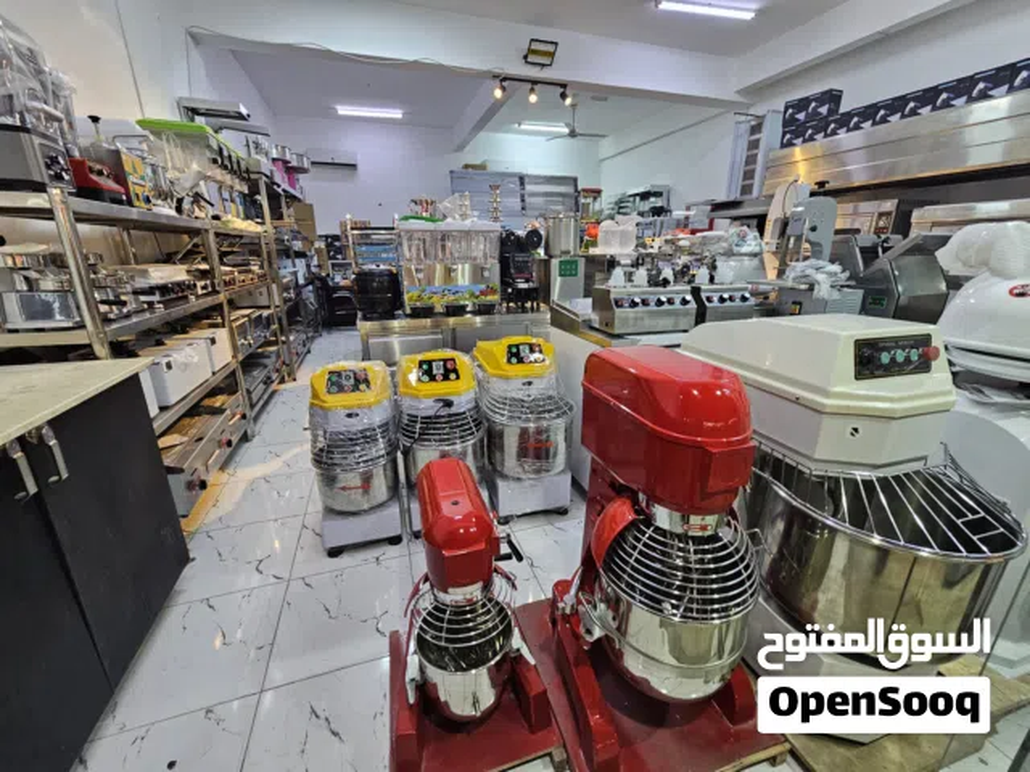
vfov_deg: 89.9
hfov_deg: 106.2
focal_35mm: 13
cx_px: 515
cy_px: 386
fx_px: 387
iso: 160
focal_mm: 2.2
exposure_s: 1/50
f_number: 2.2
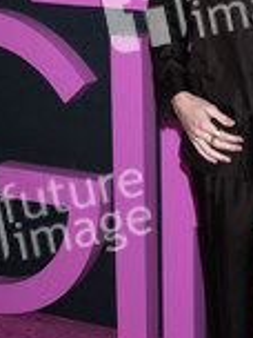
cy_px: 111
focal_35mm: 96
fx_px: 936
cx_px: 280
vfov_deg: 20.4
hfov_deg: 15.0
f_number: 6.3
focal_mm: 38
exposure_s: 1/200
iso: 400
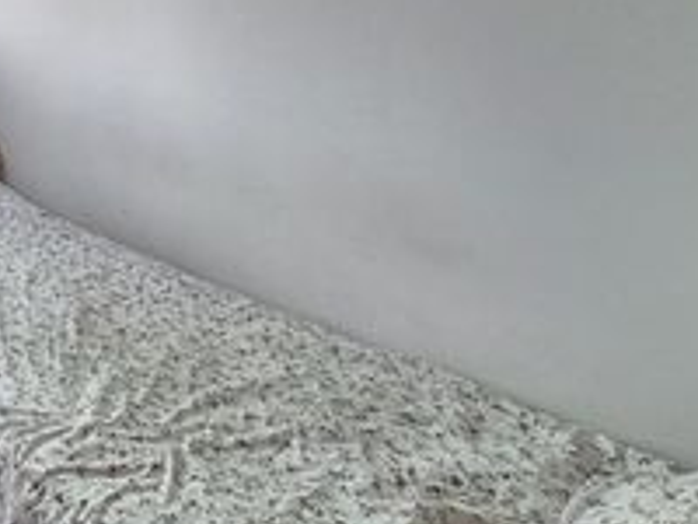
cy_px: -94
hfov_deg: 33.7
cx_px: -223
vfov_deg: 31.3
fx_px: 786
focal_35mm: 39
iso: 64
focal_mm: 2.2
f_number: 2.2
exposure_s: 1/100
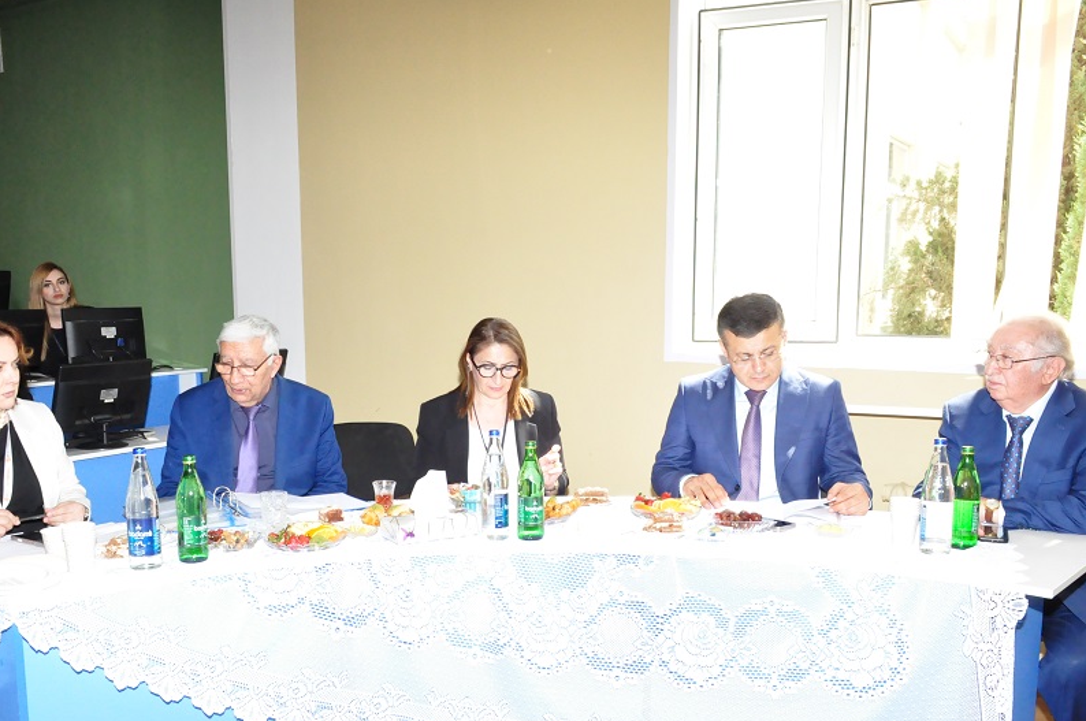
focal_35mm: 34
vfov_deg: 38.6
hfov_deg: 55.8
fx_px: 1024
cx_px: 506
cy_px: 446
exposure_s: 1/200
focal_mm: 18
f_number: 11
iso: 2500
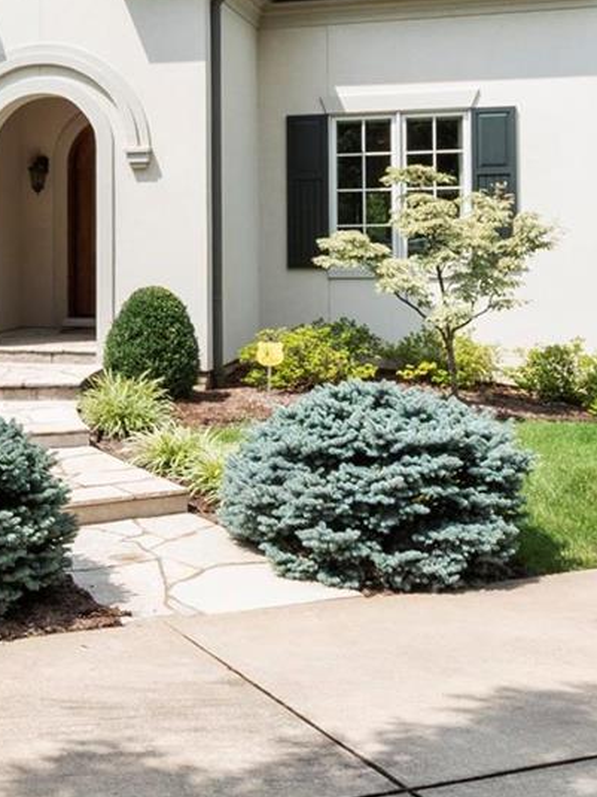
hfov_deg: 30.9
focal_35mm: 46
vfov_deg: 39.0
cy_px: 116
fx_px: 1058
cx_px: 146
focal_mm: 8
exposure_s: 1/250
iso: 400
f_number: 10
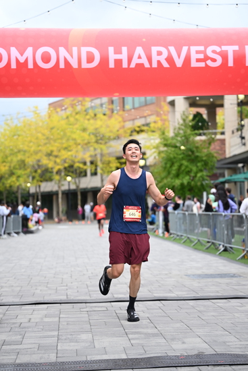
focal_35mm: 79
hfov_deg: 17.3
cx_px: 124
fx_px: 816
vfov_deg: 25.7
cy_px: 186
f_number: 2.8
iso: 640
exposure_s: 1/2000
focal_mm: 79
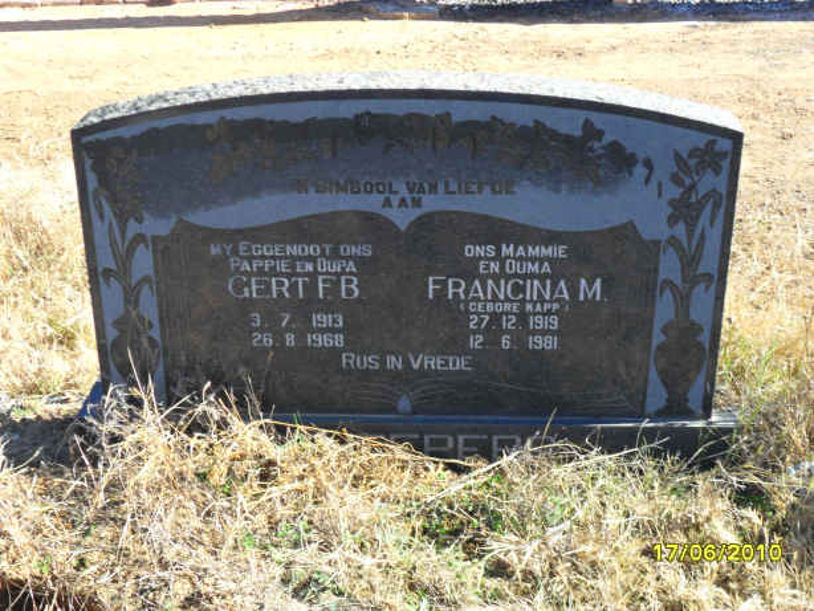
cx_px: 407
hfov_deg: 36.8
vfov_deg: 28.1
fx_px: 1223
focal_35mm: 52
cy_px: 306
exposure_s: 1/125
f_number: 5
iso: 100
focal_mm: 9.3
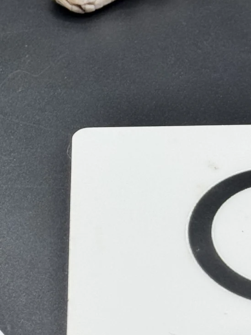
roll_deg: +1.5
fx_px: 1623
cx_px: 88
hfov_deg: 8.8
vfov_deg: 11.6
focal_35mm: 168
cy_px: -4
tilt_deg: -40.4
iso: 64
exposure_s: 1/225
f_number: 1.78
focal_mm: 6.76
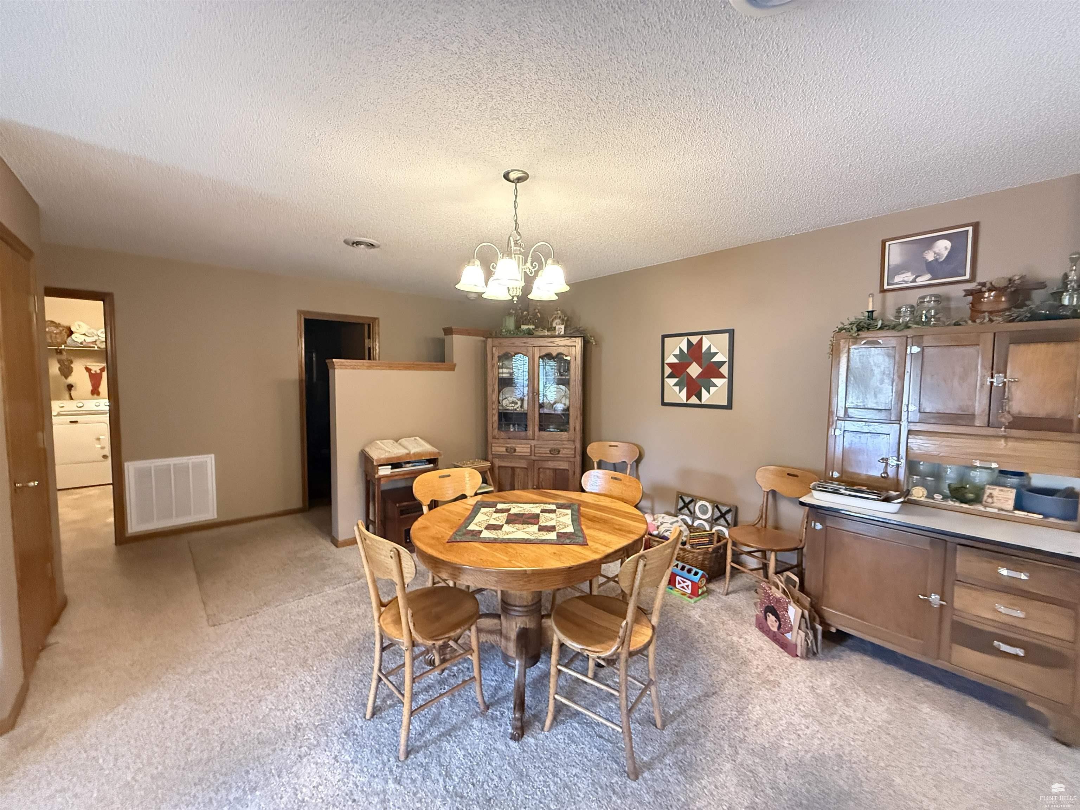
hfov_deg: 102.1
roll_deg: +0.0
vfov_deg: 85.7
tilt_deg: -2.9
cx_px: 540
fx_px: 437
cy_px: 405
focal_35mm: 14
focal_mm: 2.22
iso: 1250
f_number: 2.2
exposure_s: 1/60
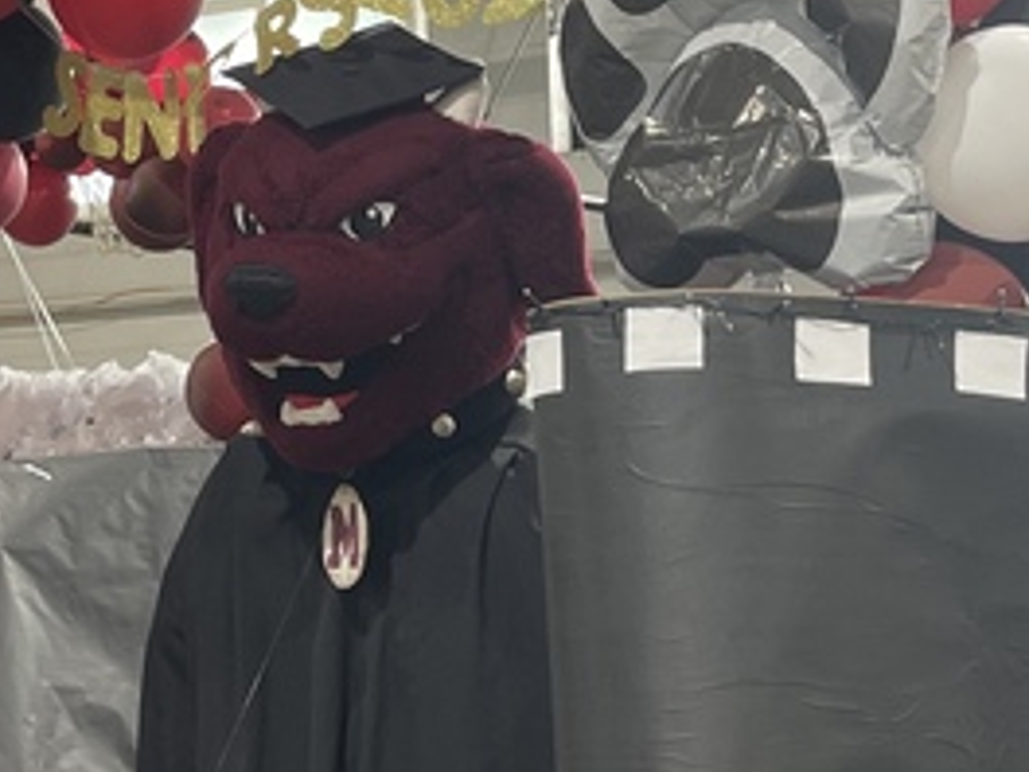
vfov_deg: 15.2
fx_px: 2883
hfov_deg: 20.2
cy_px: 589
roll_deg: +1.2
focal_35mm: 97
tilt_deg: -1.4
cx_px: 546
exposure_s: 1/60
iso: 64
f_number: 1.6
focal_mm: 5.1
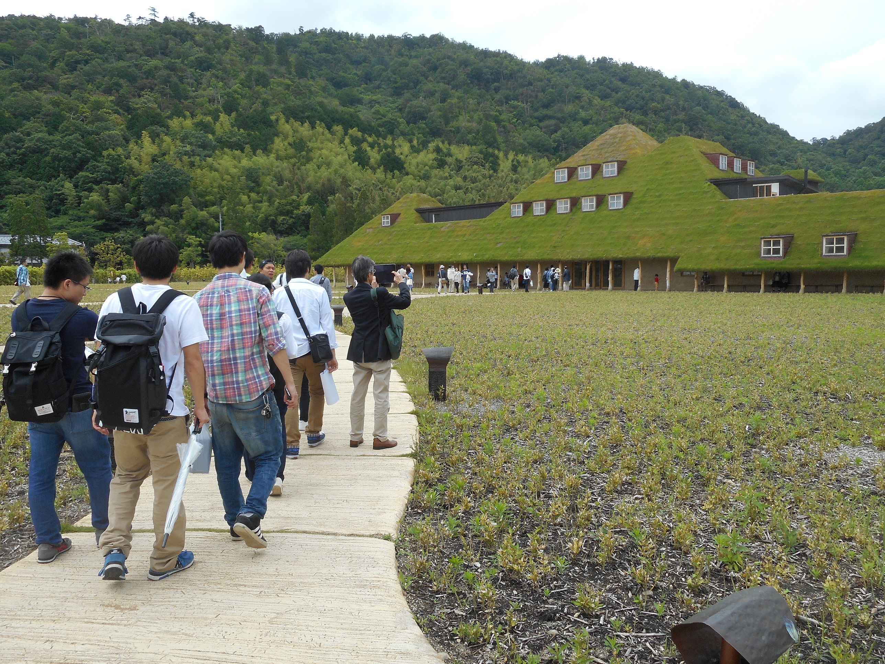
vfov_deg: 48.2
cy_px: 332
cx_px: 442
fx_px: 741
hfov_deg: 61.7
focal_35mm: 29
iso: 80
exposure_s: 1/500
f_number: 4
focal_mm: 5.2
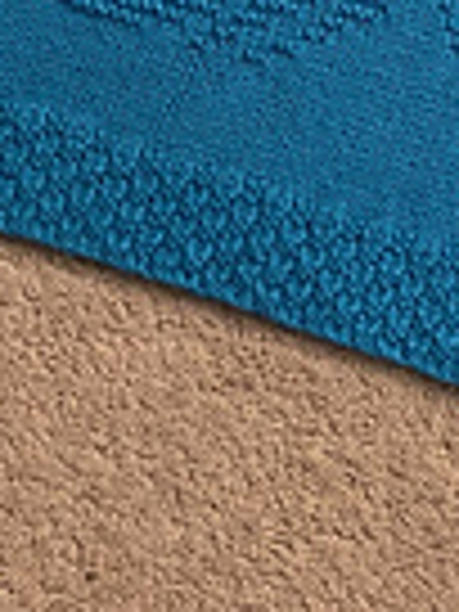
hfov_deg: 11.7
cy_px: -266
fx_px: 2157
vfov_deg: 15.1
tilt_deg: -65.1
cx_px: 652
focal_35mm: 122
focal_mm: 4.25
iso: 500
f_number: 1.8
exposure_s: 1/25
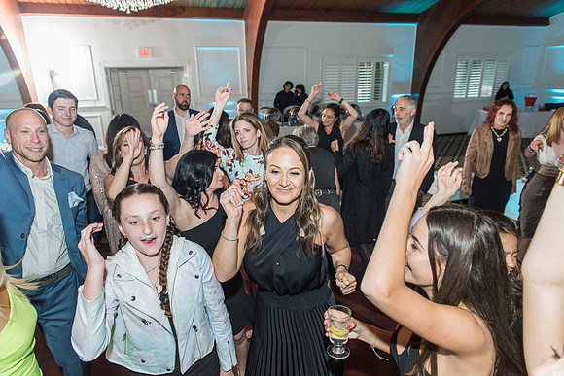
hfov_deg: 73.7
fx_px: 376
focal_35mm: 24
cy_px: 188
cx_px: 282
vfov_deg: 53.2
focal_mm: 24
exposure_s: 1/125
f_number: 4
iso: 800
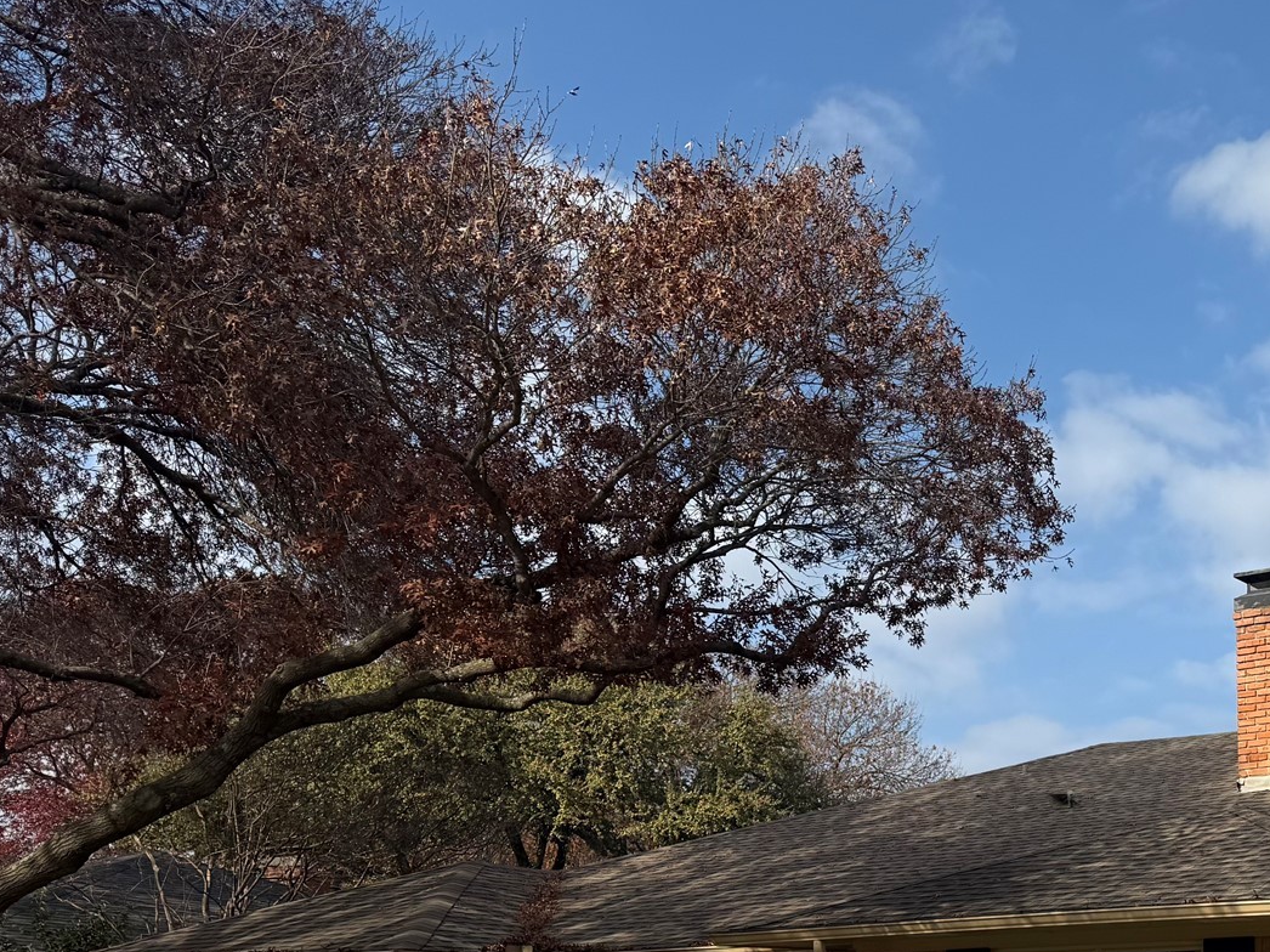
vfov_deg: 29.6
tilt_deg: +7.1
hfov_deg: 36.9
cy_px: 851
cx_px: 1224
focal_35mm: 47
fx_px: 1724
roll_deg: +0.1
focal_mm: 6.76
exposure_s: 1/4673
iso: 80
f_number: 1.78
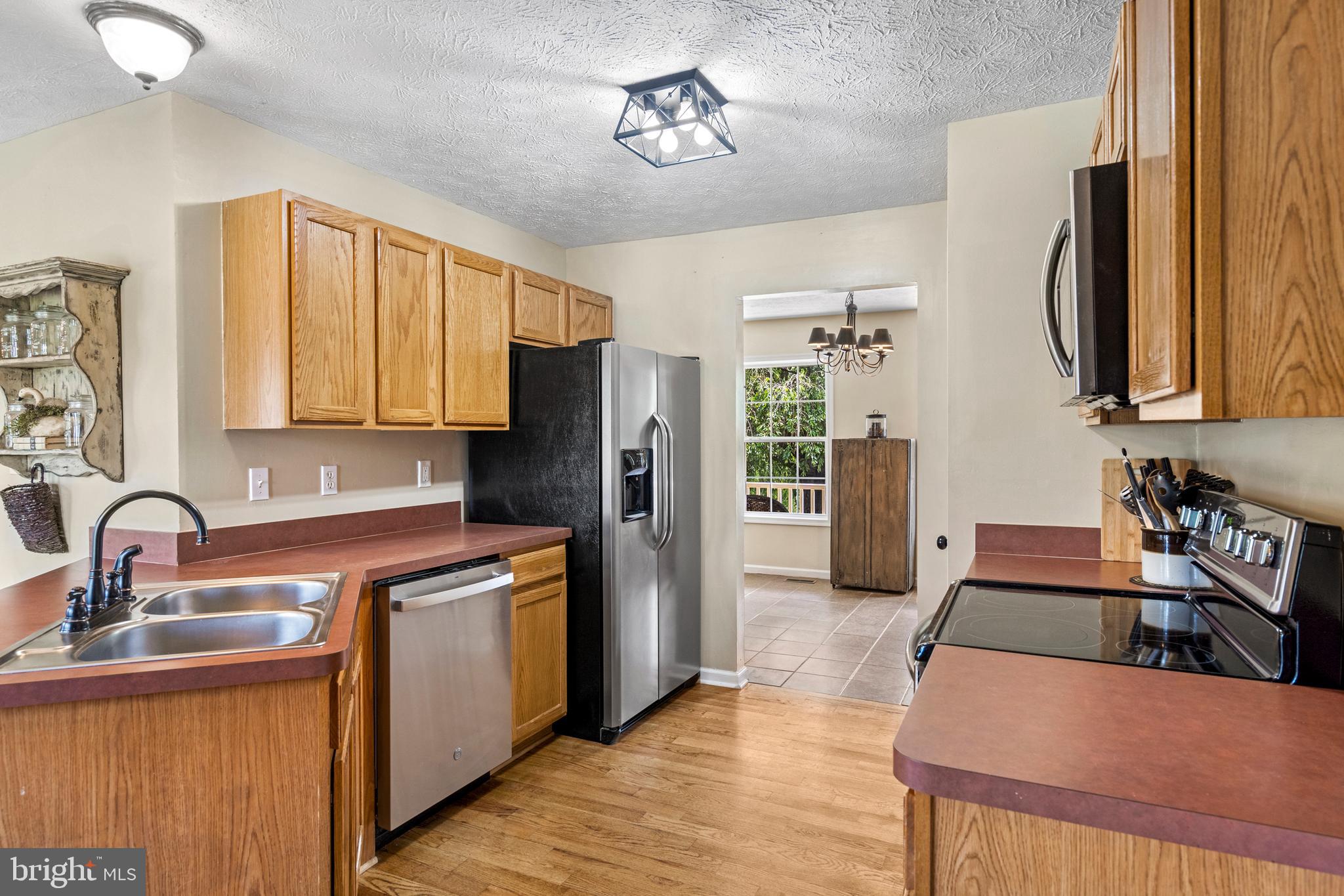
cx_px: 672
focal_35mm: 19
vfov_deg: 64.5
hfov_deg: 86.9
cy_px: 448
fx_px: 709
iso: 640
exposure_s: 1/250
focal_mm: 19
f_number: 8
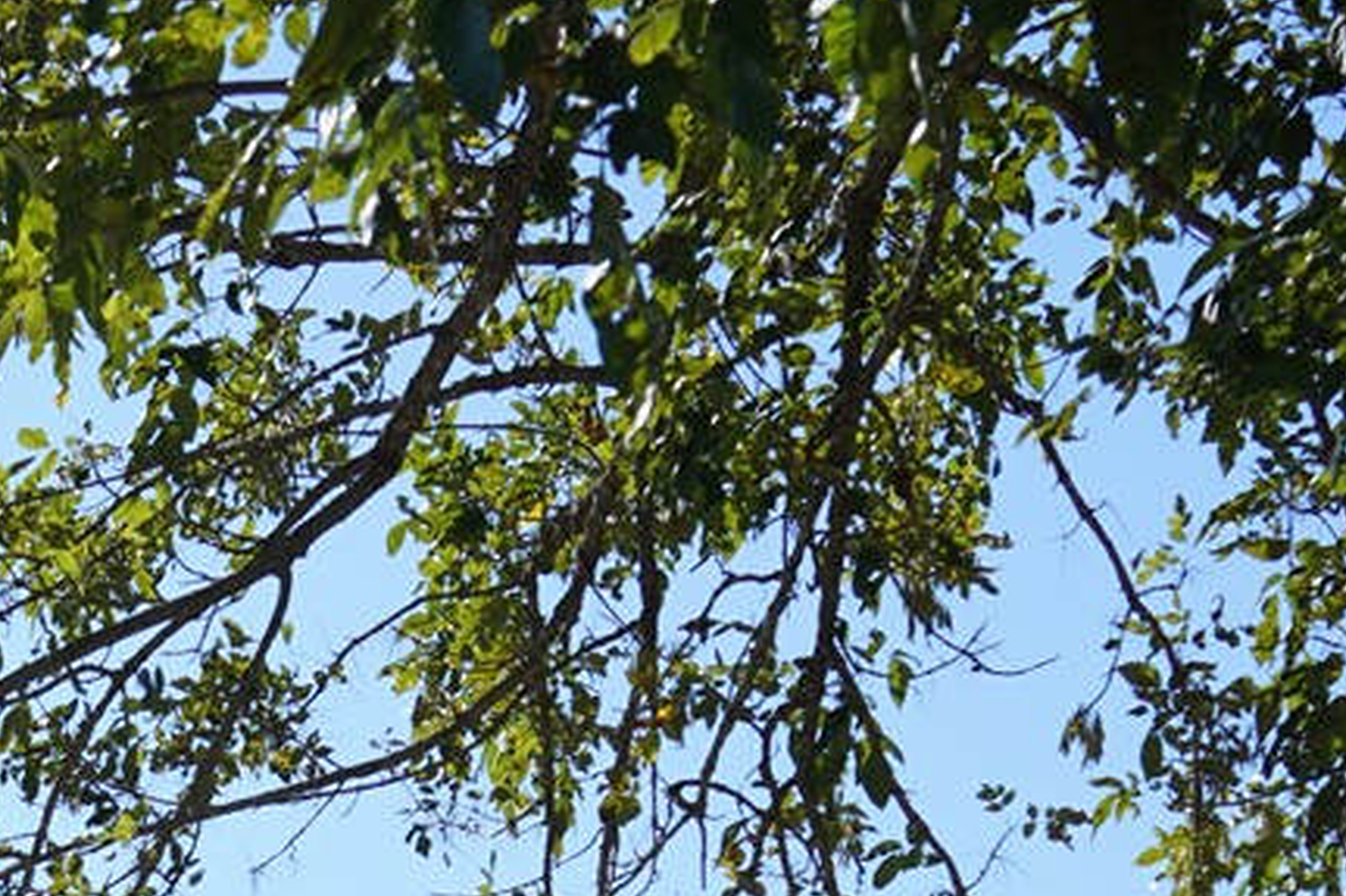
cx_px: -393
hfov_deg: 15.1
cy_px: 1986
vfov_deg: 9.6
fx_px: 4858
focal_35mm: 130
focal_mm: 28
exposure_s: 1/100
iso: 100
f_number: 6.3
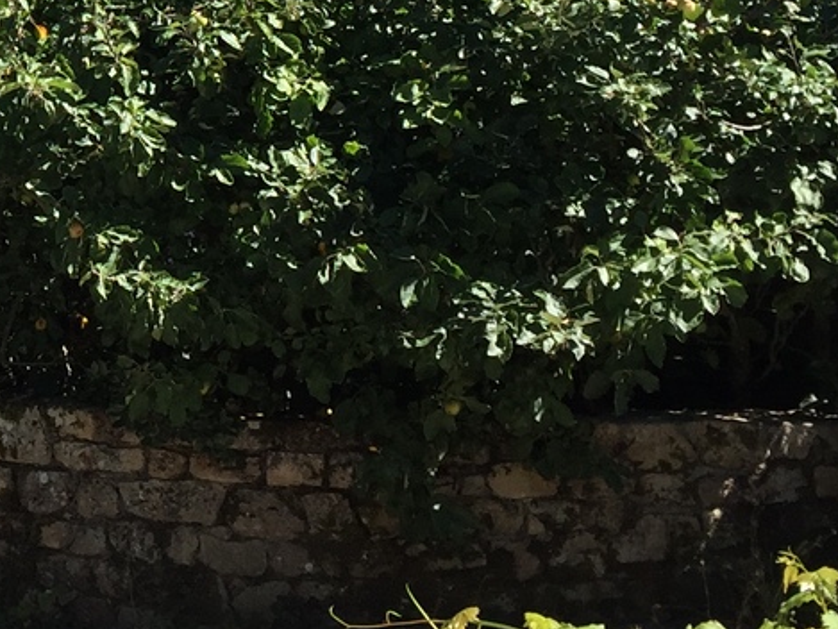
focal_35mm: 99
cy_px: -123
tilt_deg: +5.6
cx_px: -166
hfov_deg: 18.8
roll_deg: -0.8
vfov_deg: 14.5
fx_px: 2397
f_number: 2.2
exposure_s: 1/1163
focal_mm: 4.15
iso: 32
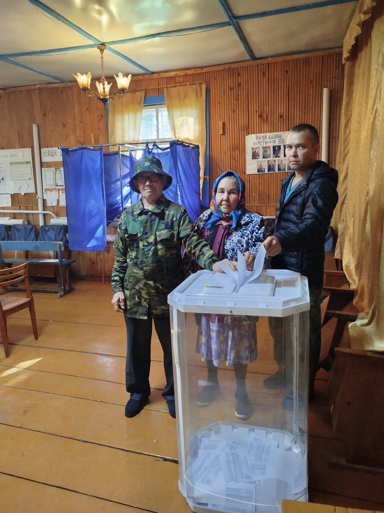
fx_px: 355
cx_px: 192
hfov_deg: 56.8
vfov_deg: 71.6
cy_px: 256
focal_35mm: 24
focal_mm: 5.31
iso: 250
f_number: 1.7
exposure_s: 1/33
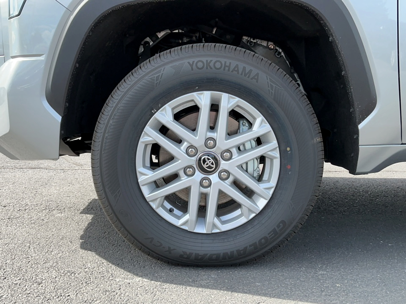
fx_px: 352
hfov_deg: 60.0
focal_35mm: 30
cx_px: 203
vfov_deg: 46.8
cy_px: 152
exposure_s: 1/478
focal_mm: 3
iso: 25
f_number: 1.8
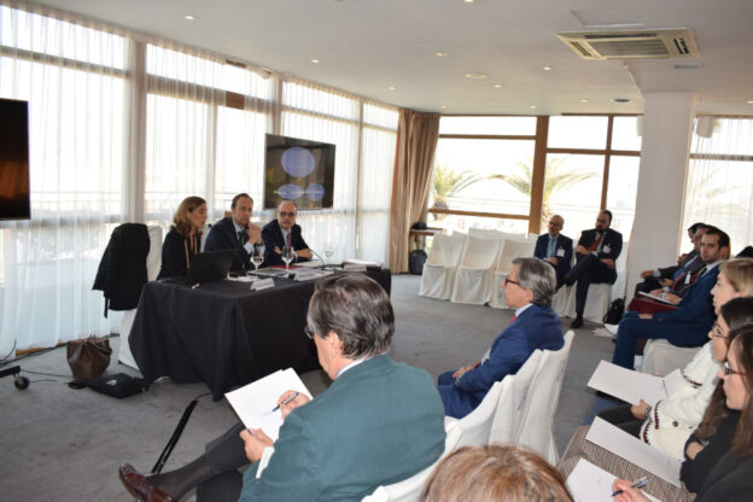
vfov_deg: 47.9
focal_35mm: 27
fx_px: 565
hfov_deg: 67.4
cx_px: 376
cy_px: 251
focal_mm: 18
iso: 500
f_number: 5.6
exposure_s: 1/125
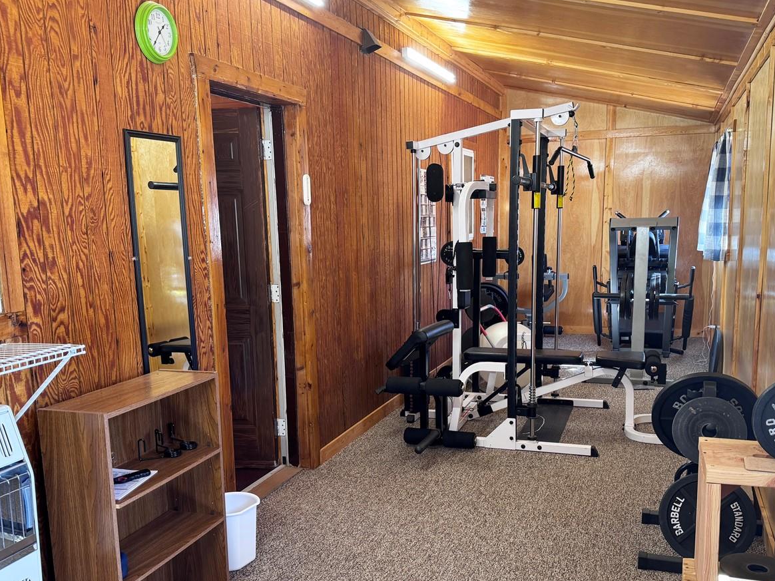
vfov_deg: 42.8
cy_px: 346
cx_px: 399
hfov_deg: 55.3
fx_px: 739
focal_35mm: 33
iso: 160
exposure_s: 1/60
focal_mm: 6.76
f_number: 1.78
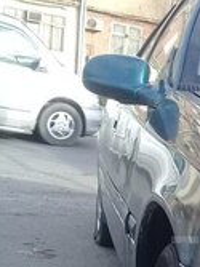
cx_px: 294
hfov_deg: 15.0
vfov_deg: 20.8
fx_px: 710
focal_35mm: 92
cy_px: 254
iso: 50
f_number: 2.2
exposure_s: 1/300
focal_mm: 3.3
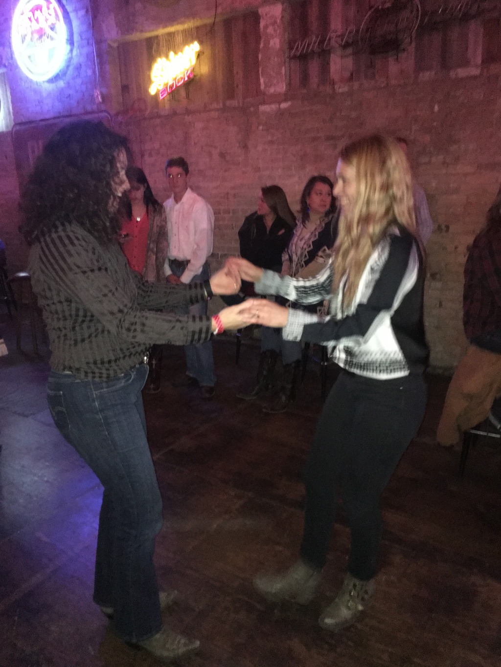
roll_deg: +3.0
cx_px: 250
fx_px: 560
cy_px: 334
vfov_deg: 61.7
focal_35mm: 29
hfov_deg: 48.2
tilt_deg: -15.9
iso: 640
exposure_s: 1/16
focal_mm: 4.15
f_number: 2.2
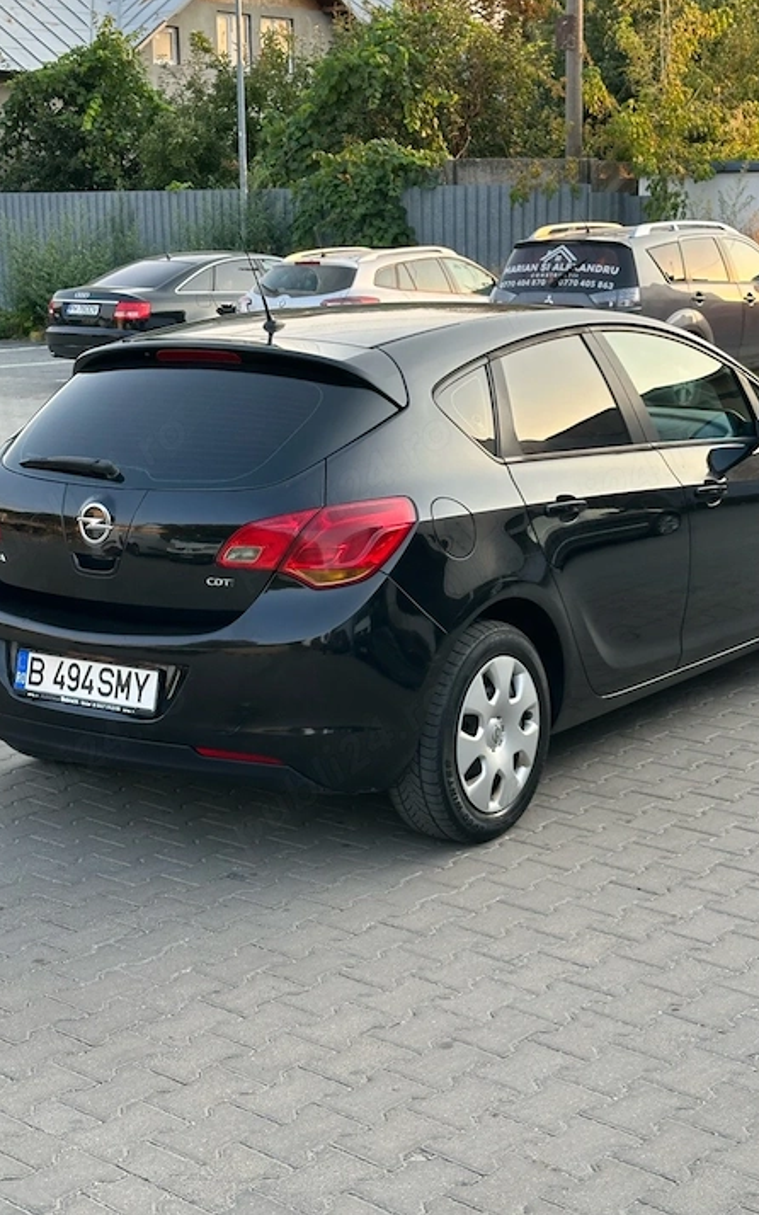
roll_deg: +0.6
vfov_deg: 35.7
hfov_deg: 22.7
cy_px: 541
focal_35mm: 57
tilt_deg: -10.2
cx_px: 408
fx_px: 1887
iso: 64
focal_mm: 6.86
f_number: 1.78
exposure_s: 1/289
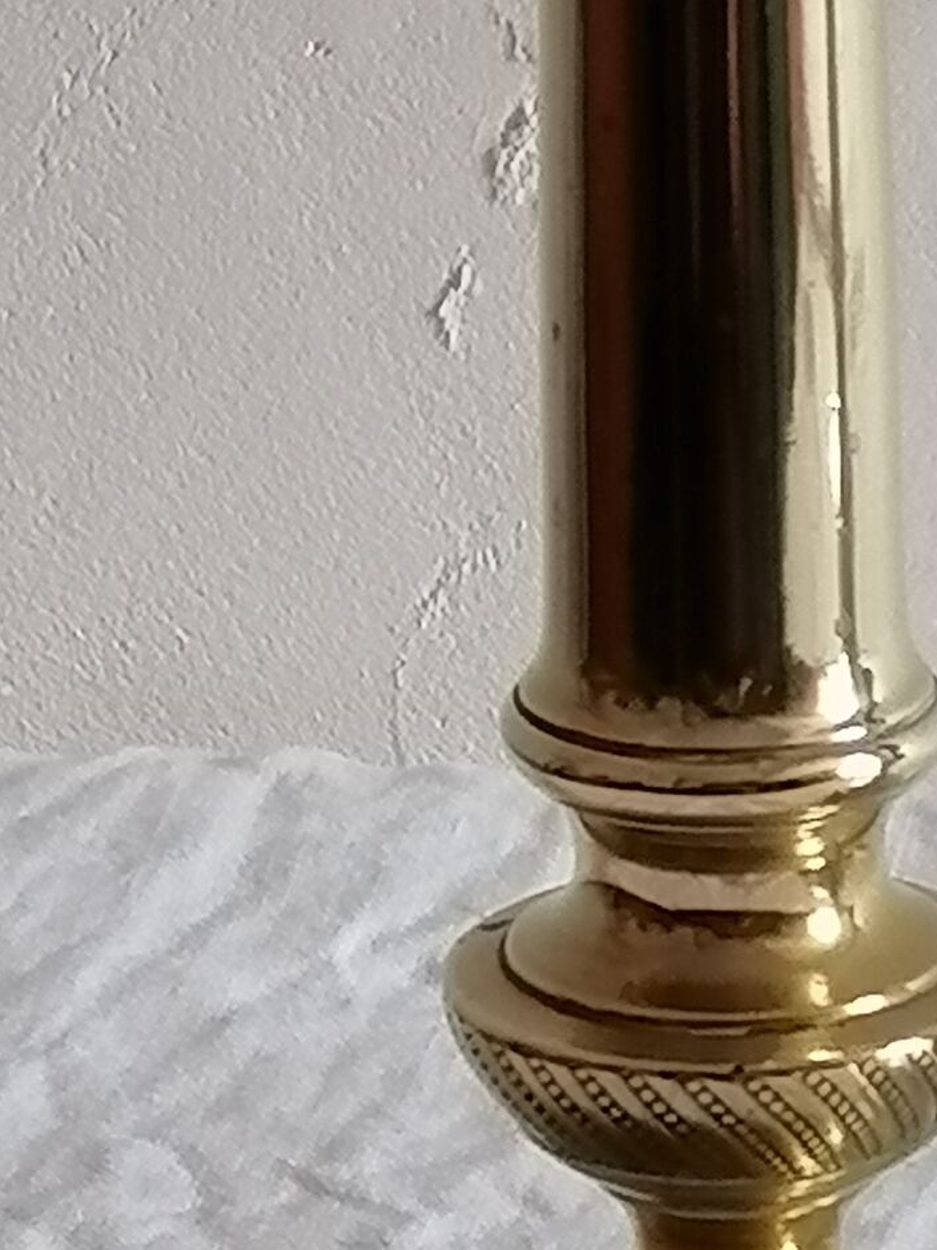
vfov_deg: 9.2
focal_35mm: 213
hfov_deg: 7.0
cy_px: 1309
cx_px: 912
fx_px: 7689
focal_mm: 5.4
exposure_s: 1/60
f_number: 1.8
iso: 200
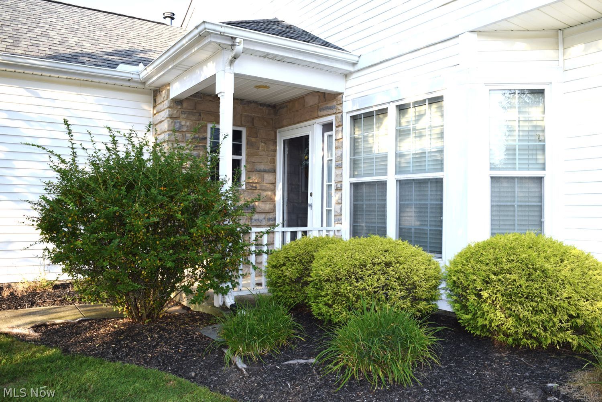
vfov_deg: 47.9
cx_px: 301
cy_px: 201
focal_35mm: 27
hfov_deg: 67.4
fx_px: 451
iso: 110
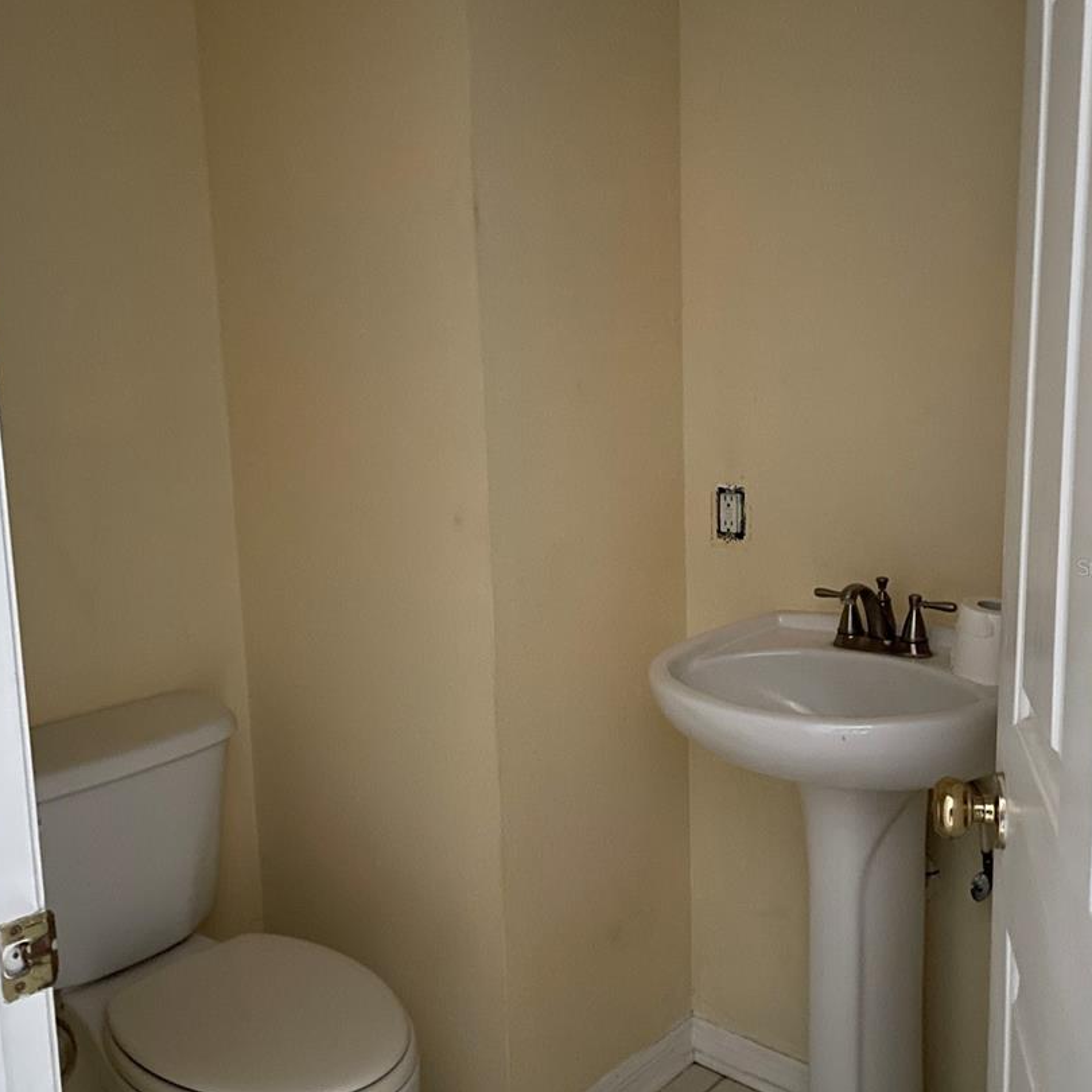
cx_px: 567
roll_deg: +1.1
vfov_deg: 48.4
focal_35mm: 34
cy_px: 567
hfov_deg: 48.4
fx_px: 1213
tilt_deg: -9.9
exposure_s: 1/11
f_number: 1.6
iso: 500
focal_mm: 4.2
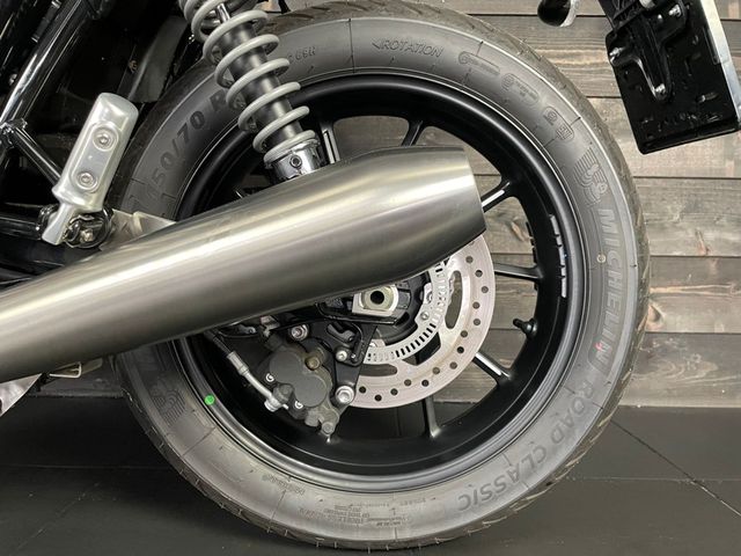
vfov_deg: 53.1
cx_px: 370
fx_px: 557
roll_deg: +0.1
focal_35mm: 26
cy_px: 278
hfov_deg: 67.3
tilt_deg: -2.4
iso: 400
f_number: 1.6
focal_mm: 4.2
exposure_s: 1/50
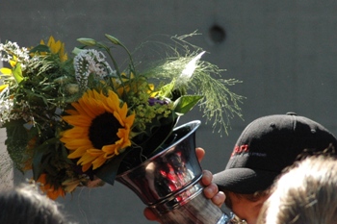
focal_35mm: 521
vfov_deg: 2.6
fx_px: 4875
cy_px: 136
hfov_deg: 4.0
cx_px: 194
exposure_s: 1/800
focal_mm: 190
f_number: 7.1
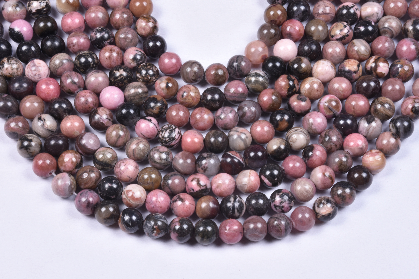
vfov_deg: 12.2
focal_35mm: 112
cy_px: 140
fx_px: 1309
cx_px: 210
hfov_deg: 18.2
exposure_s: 1/125
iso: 320
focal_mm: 75
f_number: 29
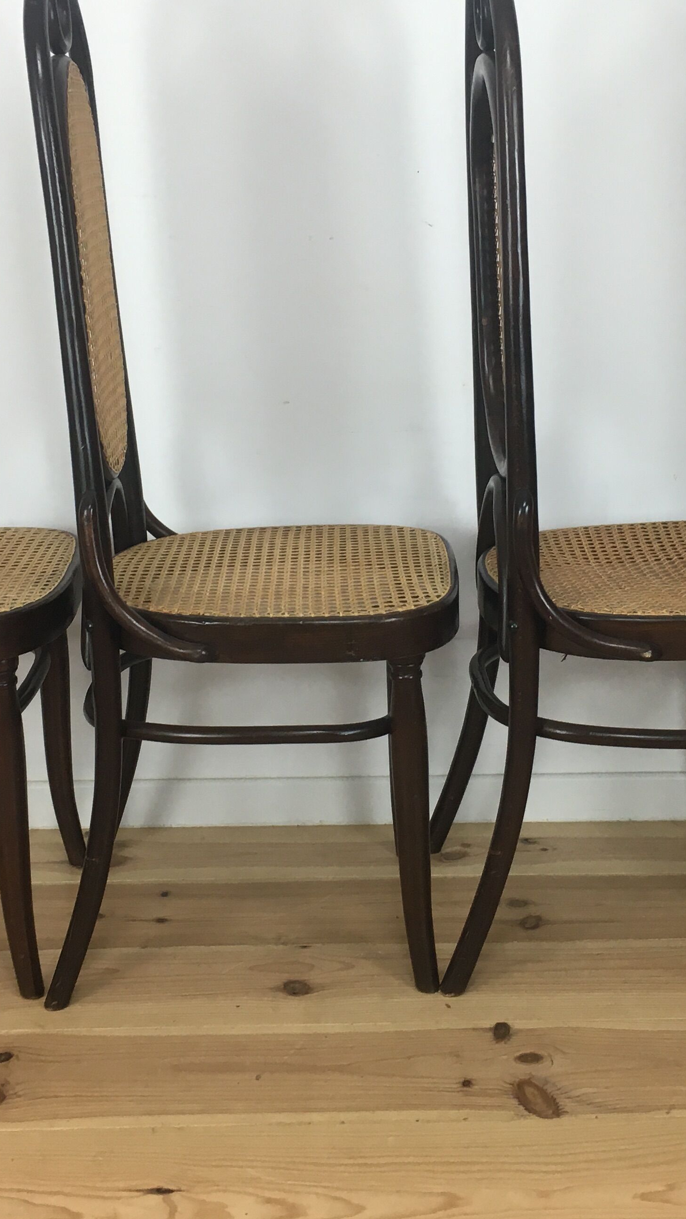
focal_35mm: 49
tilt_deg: -13.8
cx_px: 399
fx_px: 1585
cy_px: 542
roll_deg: +0.2
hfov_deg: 24.4
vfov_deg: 42.0
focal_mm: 4.15
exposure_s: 1/33
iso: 32
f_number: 2.2
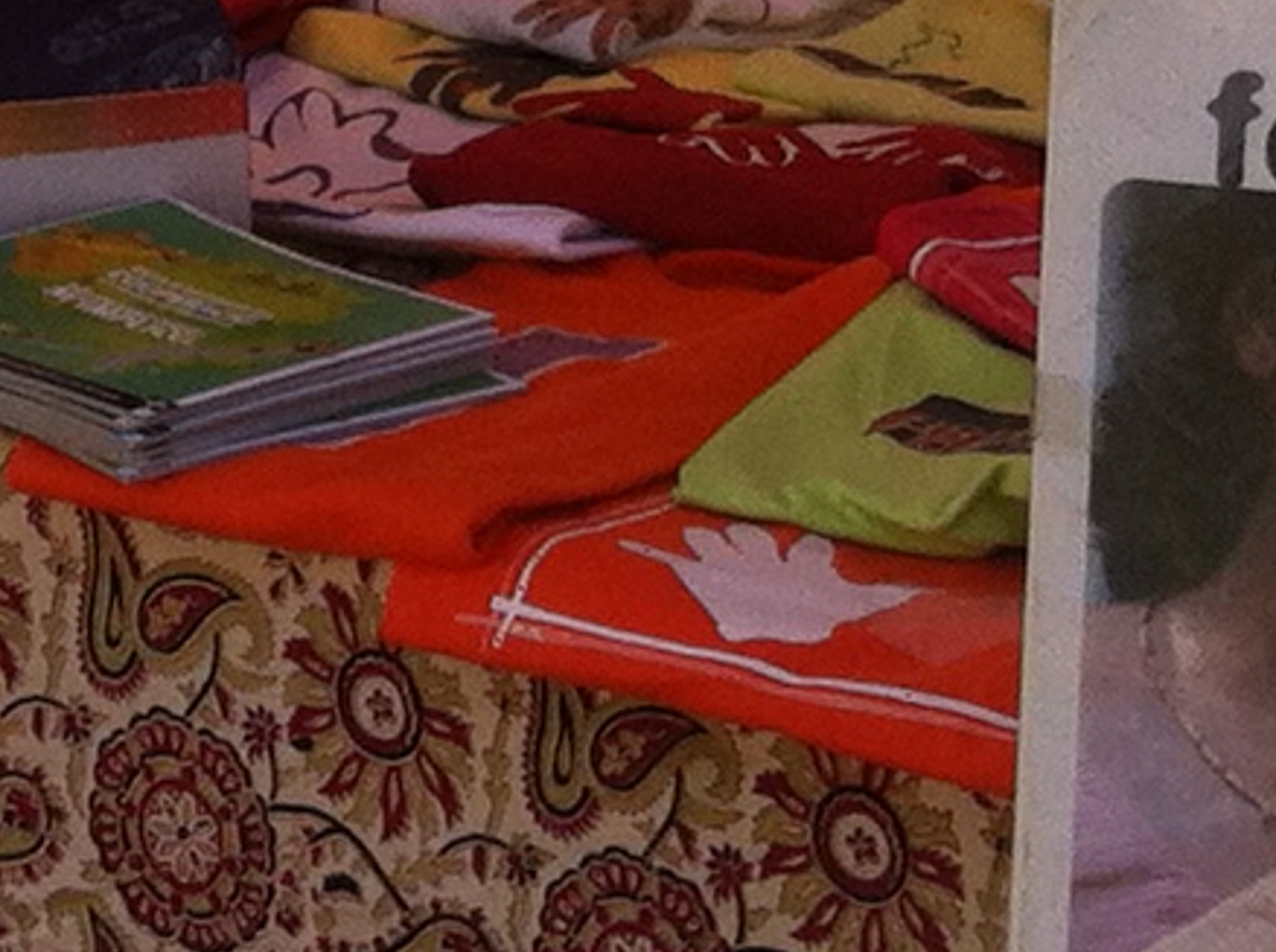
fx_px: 7618
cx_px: -1328
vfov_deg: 6.9
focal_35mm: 207
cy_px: -856
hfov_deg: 9.0
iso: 80
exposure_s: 1/293
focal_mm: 3.85
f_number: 2.8
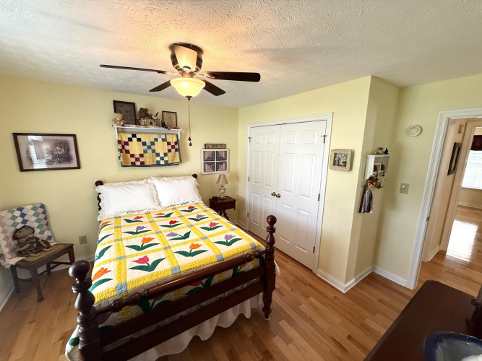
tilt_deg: -9.6
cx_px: 241
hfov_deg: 102.1
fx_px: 195
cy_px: 180
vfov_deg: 85.7
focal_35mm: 14
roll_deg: -1.2
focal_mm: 2.22
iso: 250
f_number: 2.2
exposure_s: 1/60
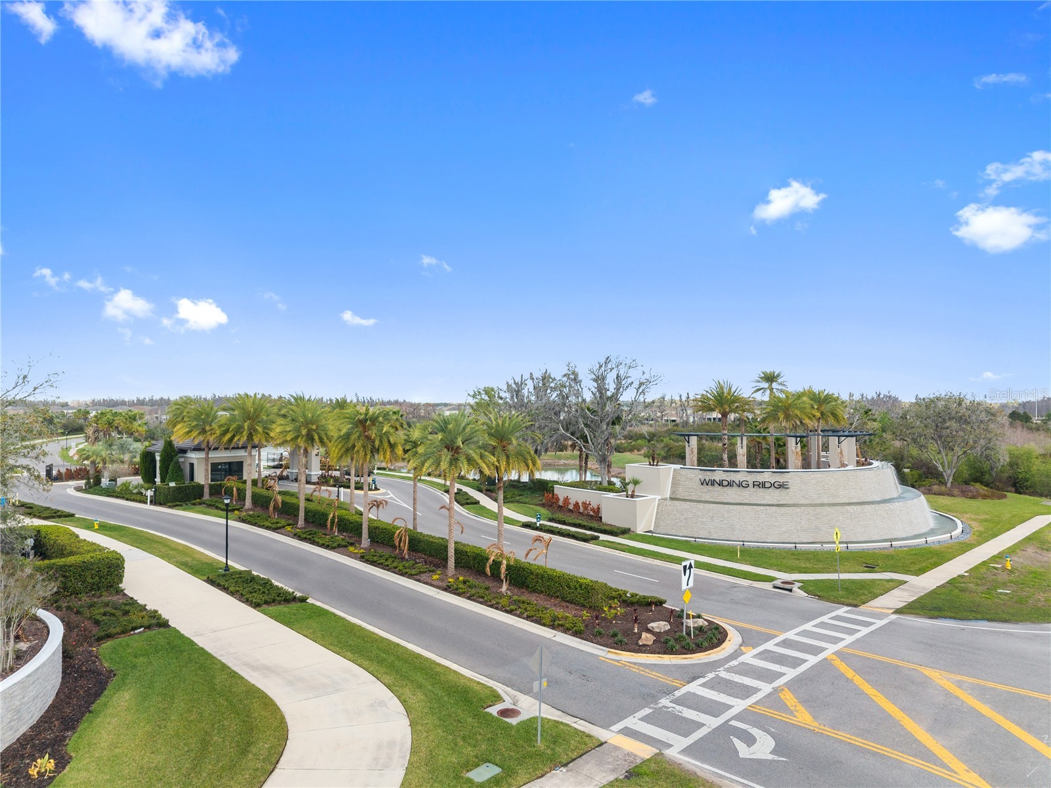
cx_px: 526
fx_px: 729
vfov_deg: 56.8
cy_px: 394
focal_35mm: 24
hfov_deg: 71.6
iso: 260
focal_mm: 8.67
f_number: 1.8
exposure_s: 1/3000
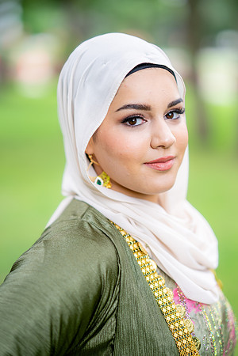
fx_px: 843
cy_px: 178
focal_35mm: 85
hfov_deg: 16.1
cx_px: 119
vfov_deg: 23.9
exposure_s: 1/640
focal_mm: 85
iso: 100
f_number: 1.4
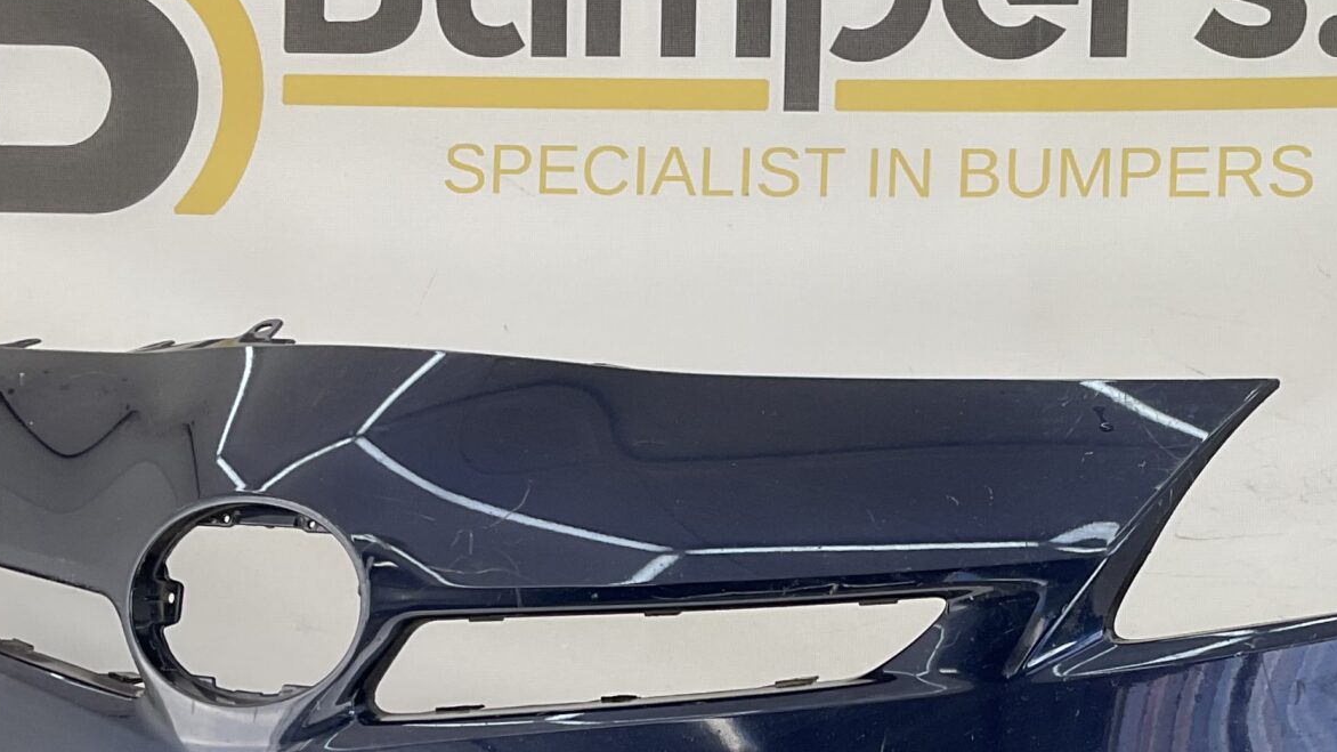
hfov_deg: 30.4
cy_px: 697
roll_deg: -2.4
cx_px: 866
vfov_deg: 17.2
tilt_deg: -8.6
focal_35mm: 69
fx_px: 2446
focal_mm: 3
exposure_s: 1/284
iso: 16
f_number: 1.8
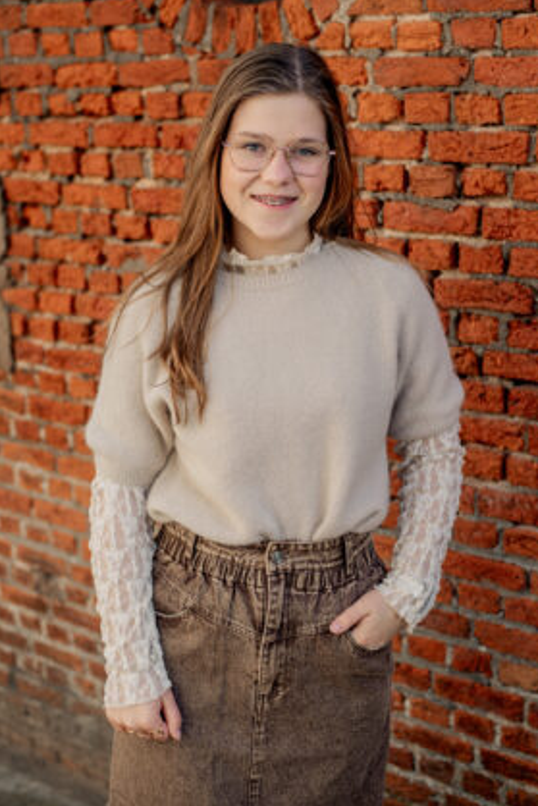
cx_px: 247
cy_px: 367
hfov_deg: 23.4
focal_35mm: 58
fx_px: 1299
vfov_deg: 34.5
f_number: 2.5
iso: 125
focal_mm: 50
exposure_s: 1/800
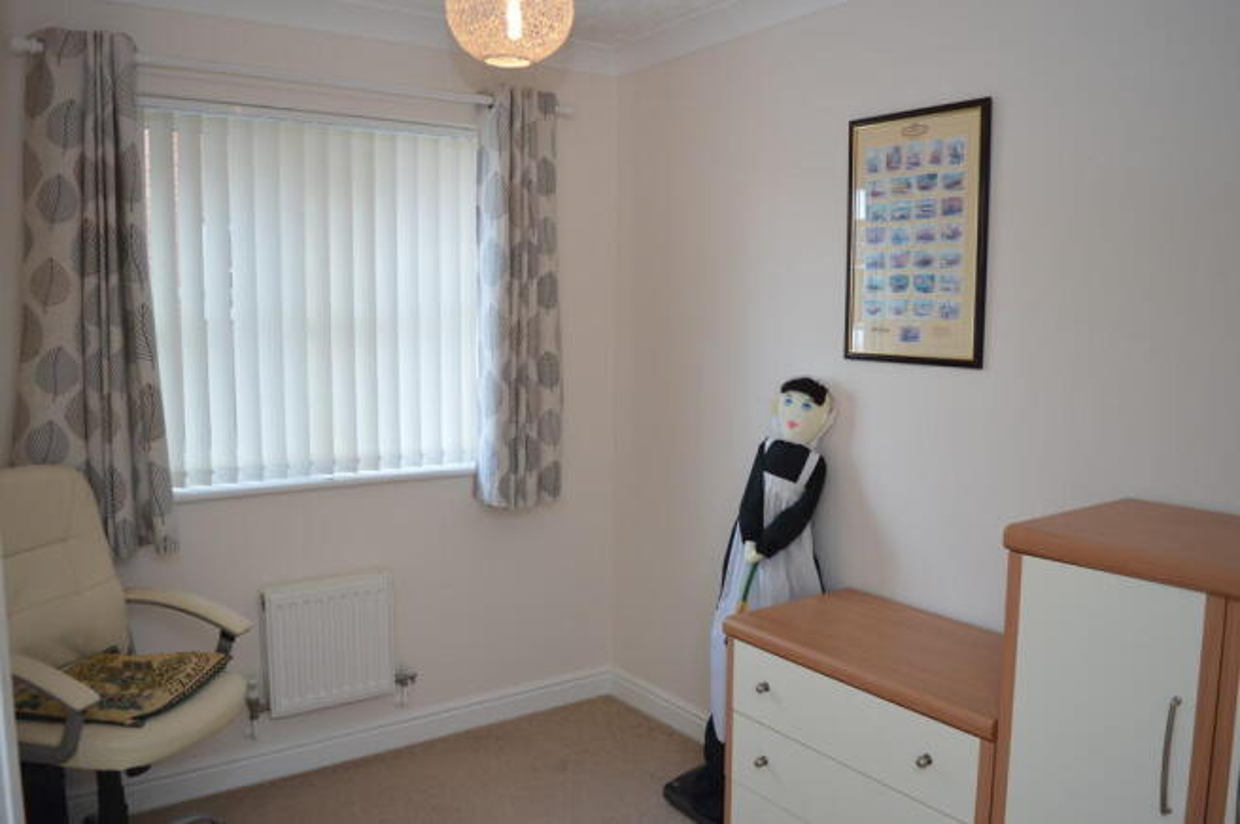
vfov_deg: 47.8
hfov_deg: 67.4
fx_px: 929
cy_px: 412
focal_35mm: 27
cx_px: 620
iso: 100
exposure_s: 1/50
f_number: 3.5
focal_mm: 18
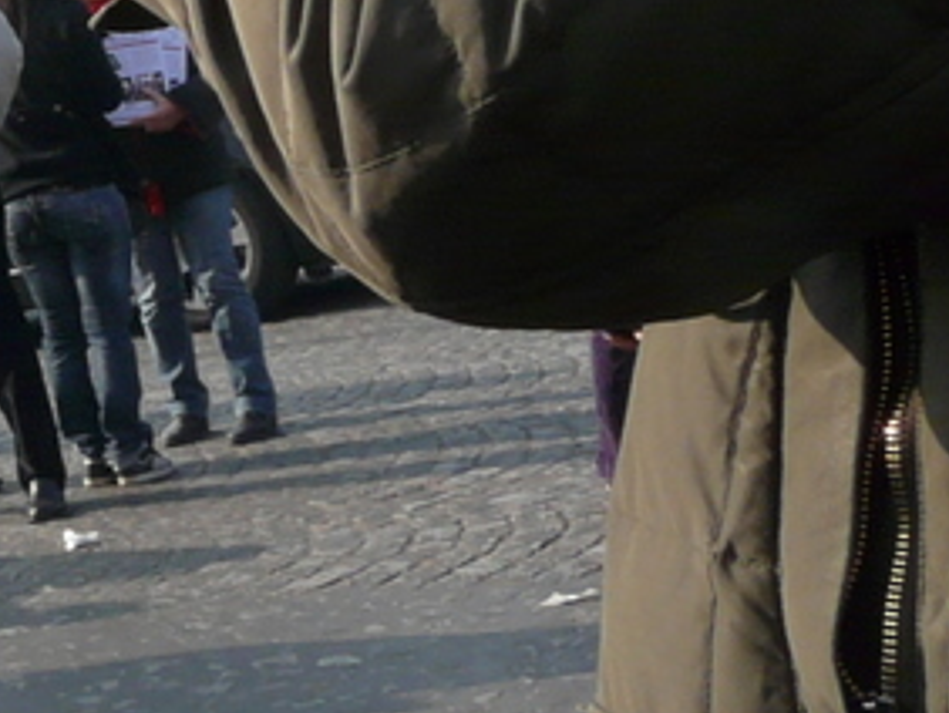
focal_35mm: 119
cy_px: 54
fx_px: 3265
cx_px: -858
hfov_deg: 14.2
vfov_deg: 12.4
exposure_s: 1/250
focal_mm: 4.6
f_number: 5.6
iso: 100
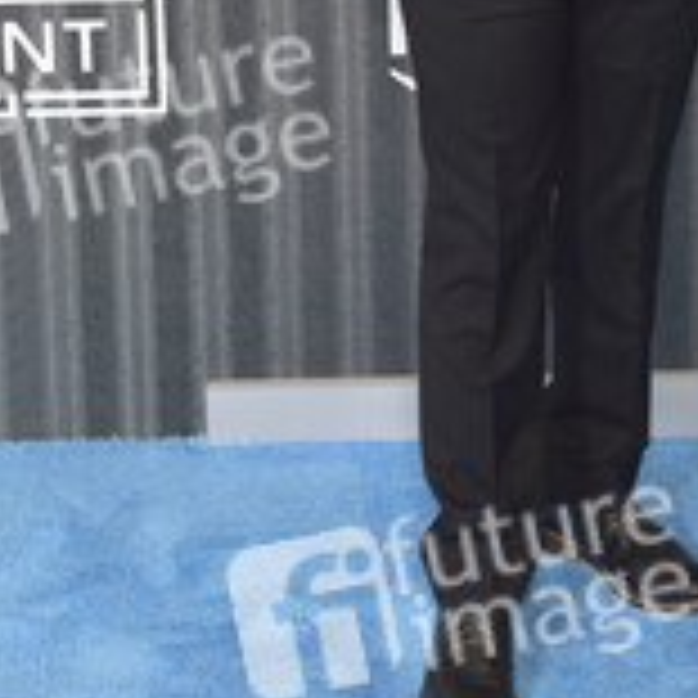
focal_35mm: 114
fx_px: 2601
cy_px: -81
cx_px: 592
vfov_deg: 14.9
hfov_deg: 15.2
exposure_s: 1/250
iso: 2500
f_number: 6.3
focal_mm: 52
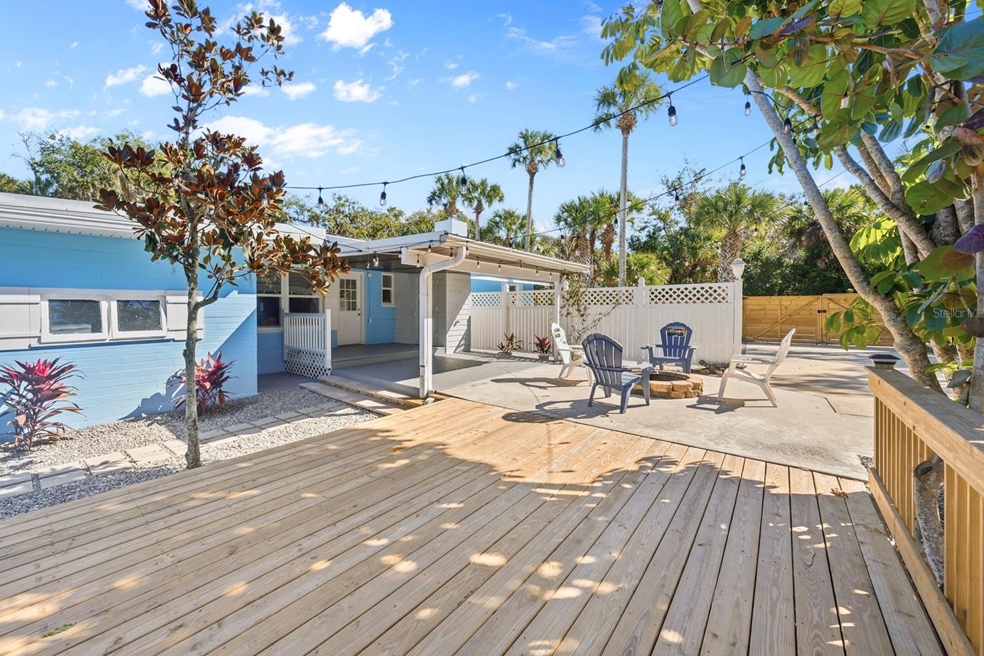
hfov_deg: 108.2
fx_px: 355
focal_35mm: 13
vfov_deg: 85.3
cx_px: 459
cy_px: 313
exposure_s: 1/640
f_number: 9
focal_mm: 12
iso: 100
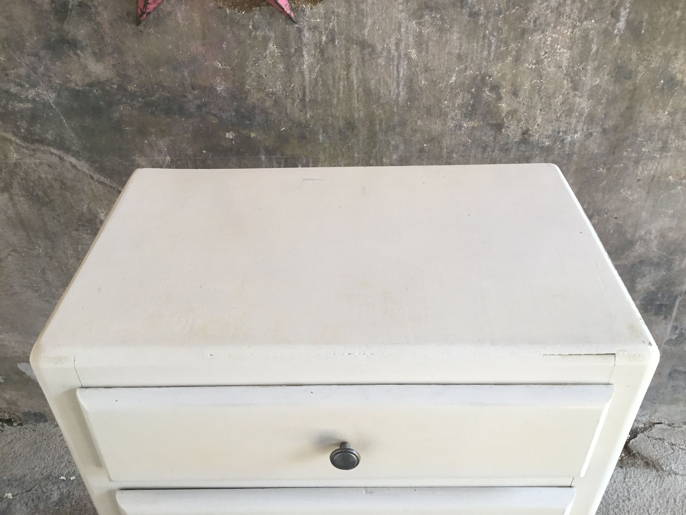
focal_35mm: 31
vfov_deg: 45.4
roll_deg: +1.8
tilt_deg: -37.5
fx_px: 614
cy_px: 258
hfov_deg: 58.4
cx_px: 343
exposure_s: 1/100
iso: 40
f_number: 2.4
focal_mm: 3.3
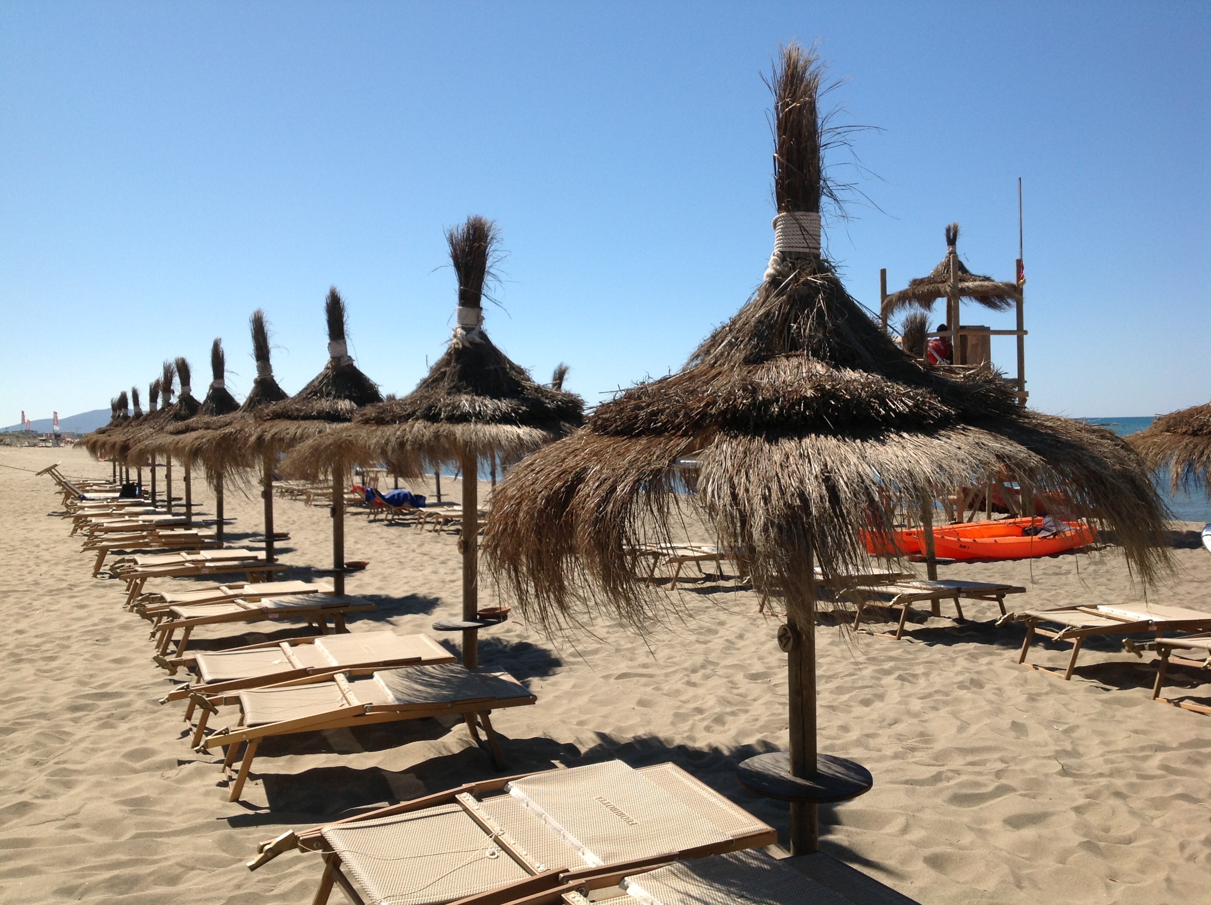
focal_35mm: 35
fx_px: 1223
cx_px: 606
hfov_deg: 52.7
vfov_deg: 40.6
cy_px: 452
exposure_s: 1/2016
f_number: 2.4
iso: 50
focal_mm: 4.28
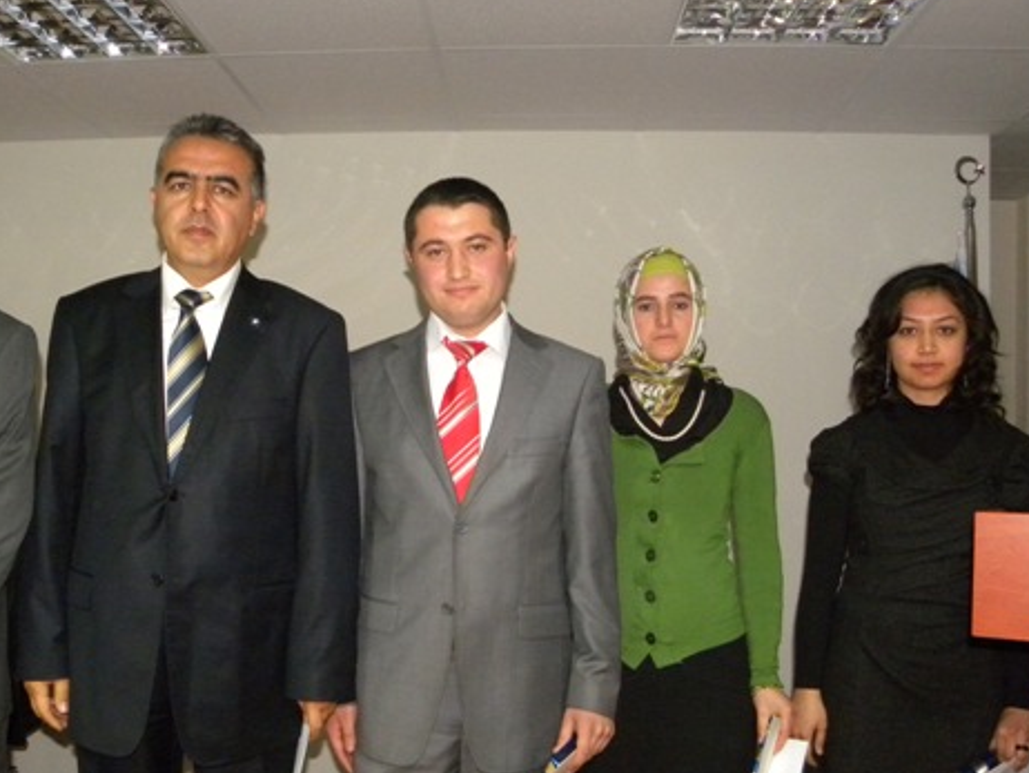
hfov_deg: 51.0
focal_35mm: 36
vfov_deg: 39.5
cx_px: 416
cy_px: 468
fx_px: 1071
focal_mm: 4.6
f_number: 2.8
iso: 400
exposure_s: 1/30
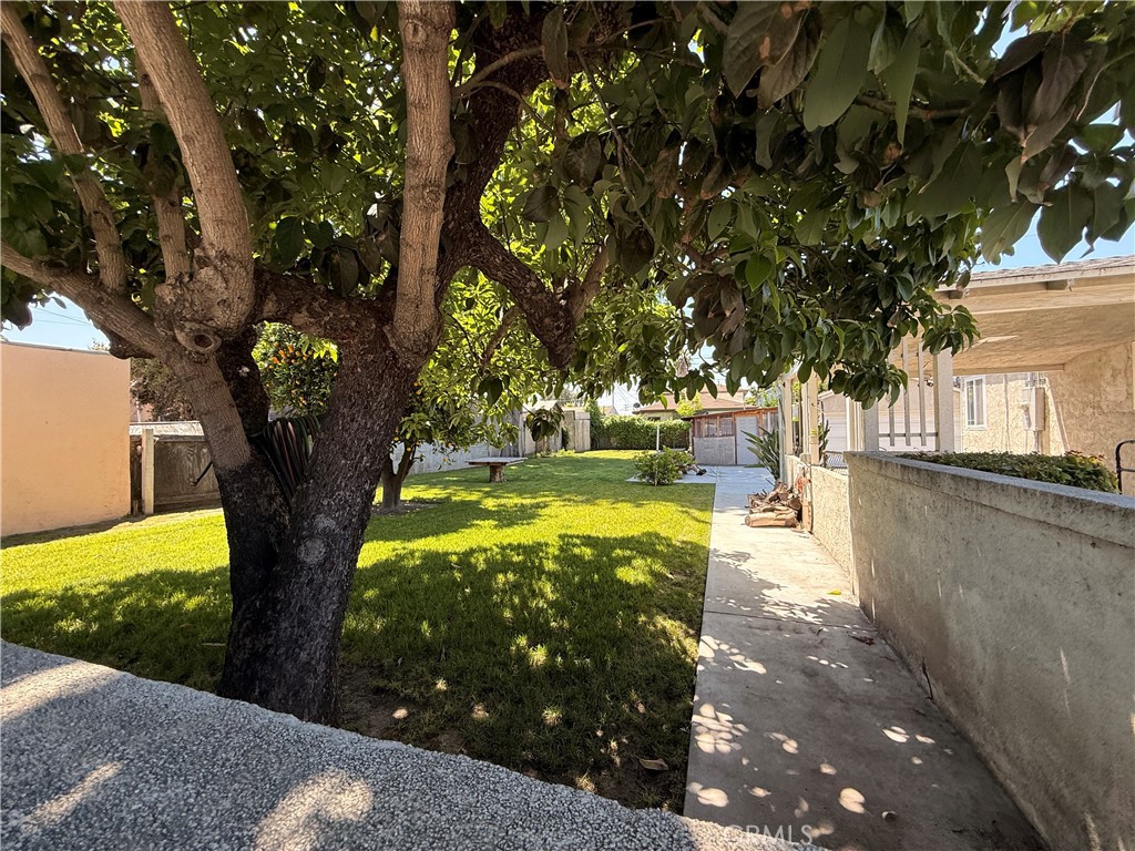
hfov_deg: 102.1
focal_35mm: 14
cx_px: 568
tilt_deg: +0.2
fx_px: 459
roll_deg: +0.5
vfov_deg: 85.7
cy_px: 426
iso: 64
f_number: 2.2
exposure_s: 1/381
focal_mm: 2.22
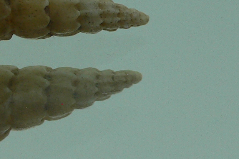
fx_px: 784
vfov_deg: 11.6
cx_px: 19
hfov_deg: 17.1
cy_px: 47
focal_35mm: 118
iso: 80
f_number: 2.8
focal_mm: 4.6
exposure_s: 1/80
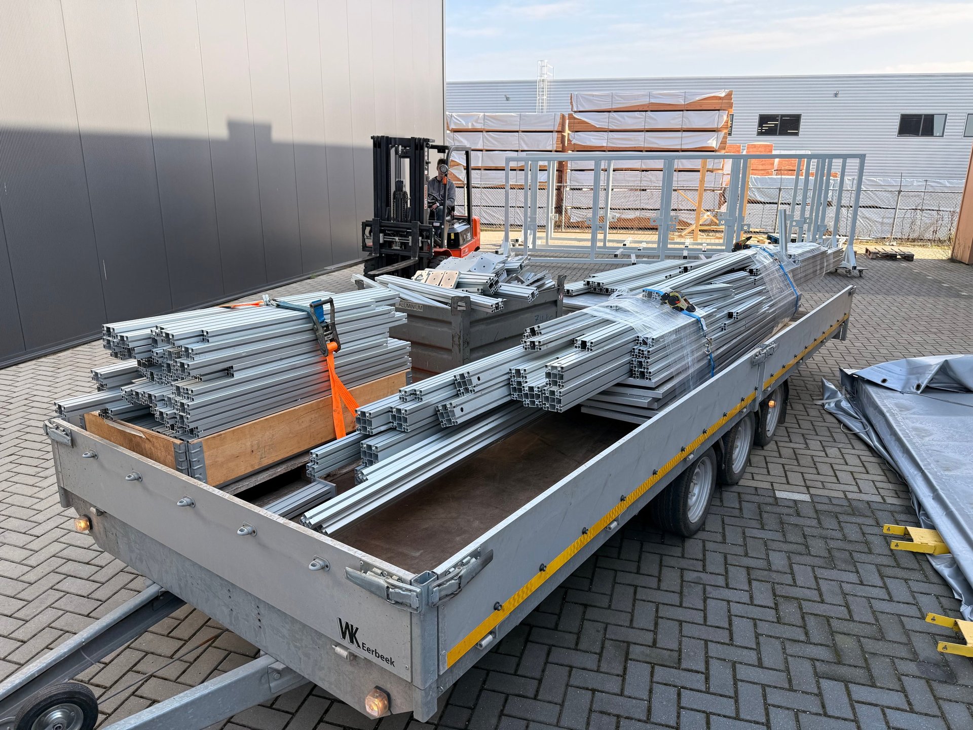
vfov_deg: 56.8
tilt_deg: -15.7
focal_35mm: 24
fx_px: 675
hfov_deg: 71.6
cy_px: 365
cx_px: 486
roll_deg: -1.8
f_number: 1.78
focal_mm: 6.76
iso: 80
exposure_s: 1/772
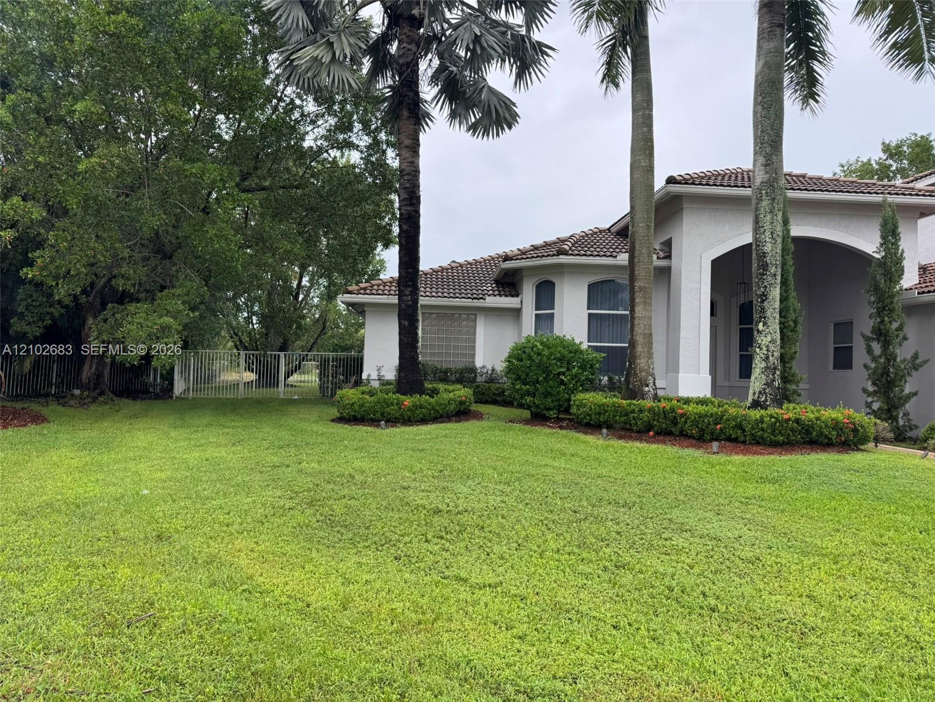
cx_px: 468
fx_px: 648
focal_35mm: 24
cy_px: 351
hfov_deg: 71.6
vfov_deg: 56.8
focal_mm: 6.76
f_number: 1.78
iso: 80
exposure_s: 1/558
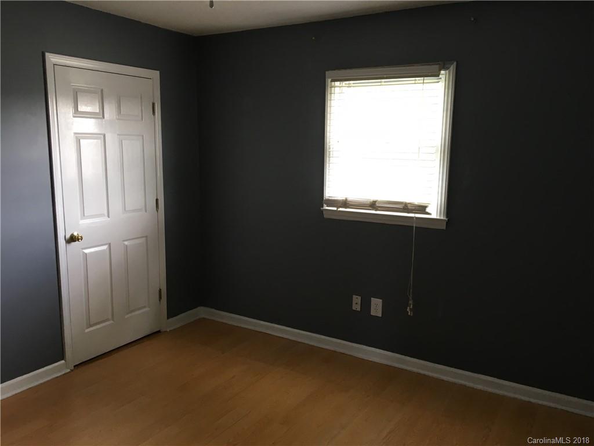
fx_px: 498
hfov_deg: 61.7
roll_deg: -1.2
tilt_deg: -9.9
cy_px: 223
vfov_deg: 48.2
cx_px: 297
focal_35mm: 29
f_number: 2.2
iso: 64
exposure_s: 1/30
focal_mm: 4.15
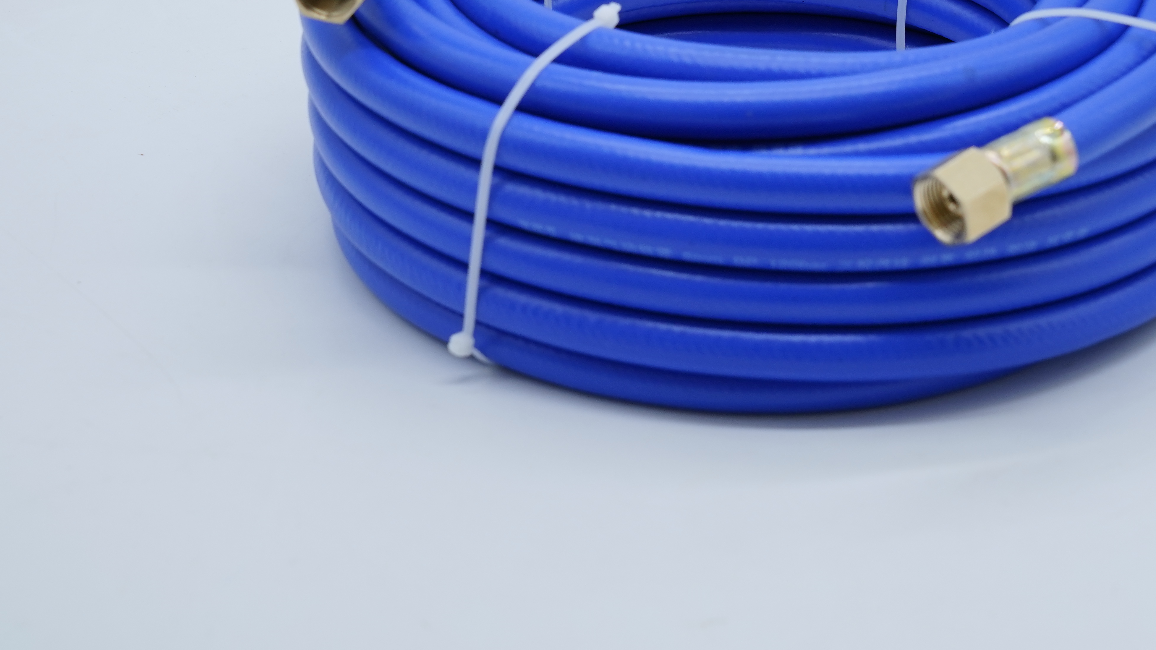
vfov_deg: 9.5
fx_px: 3893
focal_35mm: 127
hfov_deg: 16.9
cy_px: 85
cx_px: 768
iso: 500
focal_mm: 79
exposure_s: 1/100
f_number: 9
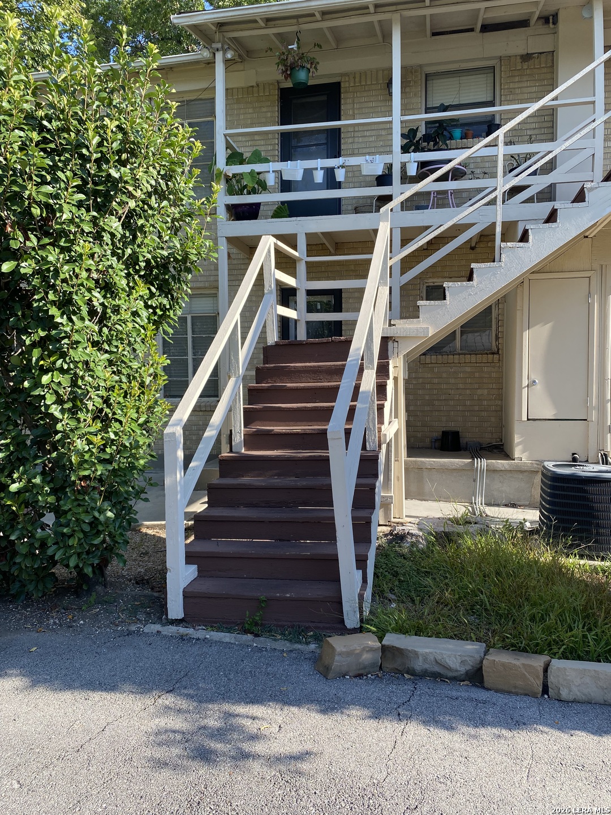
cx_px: 306
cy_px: 408
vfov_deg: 67.3
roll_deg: -0.6
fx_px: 612
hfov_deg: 53.1
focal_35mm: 26
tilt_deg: -2.2
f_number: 1.8
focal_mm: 4.25
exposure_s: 1/698
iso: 32
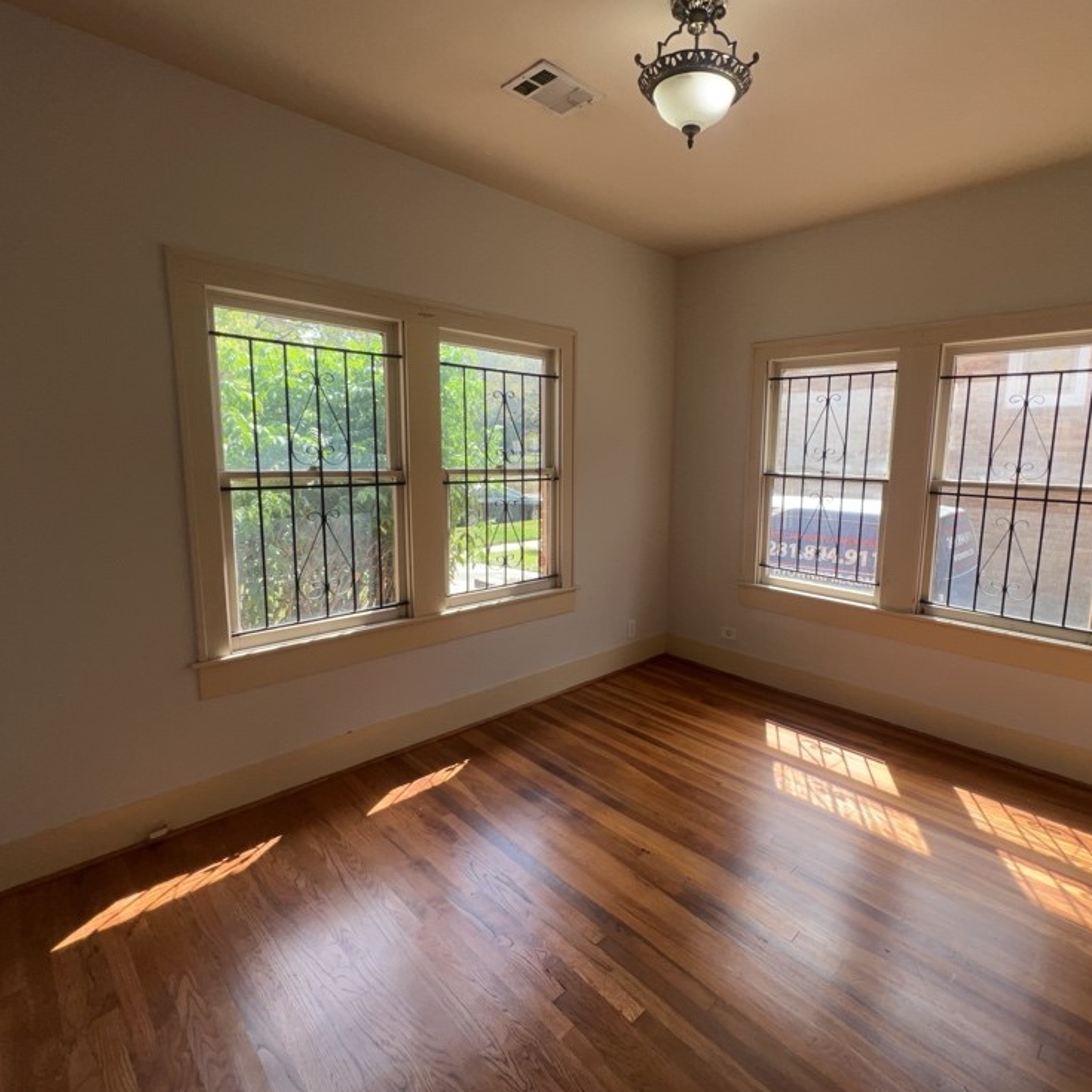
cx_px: 614
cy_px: 533
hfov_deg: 87.0
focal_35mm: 16
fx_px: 571
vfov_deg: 87.4
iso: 32
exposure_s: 1/258
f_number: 1.8
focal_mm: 1.57
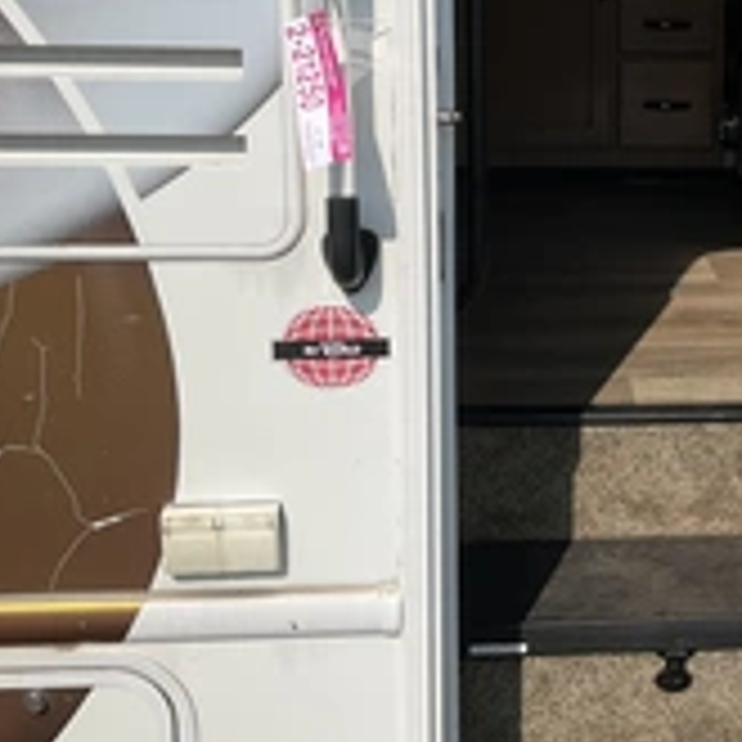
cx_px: 742
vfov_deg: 27.5
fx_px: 1504
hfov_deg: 26.3
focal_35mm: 62
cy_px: 216
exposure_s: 1/3788
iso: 25
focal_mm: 3
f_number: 1.8
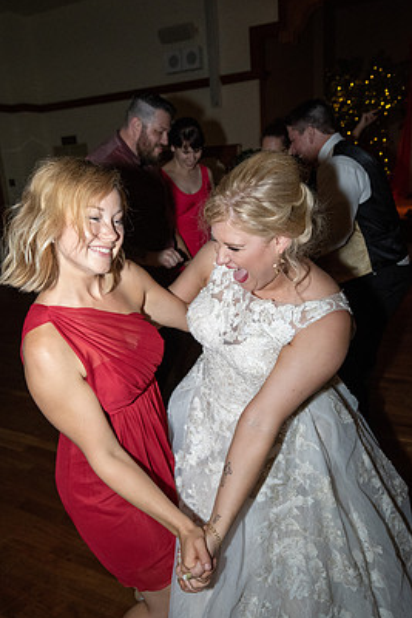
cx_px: 207
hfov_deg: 48.0
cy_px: 292
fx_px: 463
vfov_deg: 67.3
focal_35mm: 27
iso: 10000
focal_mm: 24
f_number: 5.6
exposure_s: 1/250
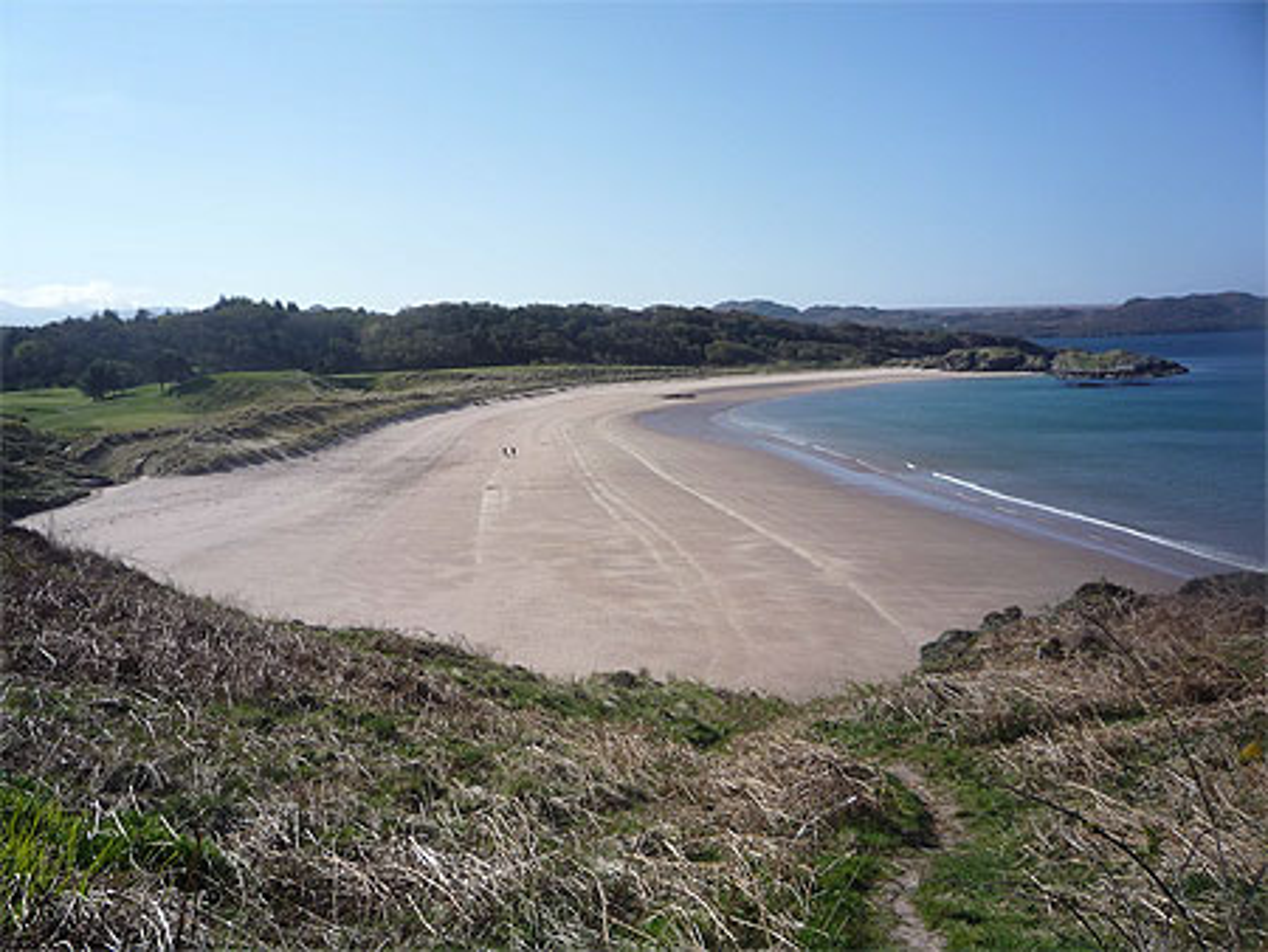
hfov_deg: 59.9
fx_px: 1100
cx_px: 634
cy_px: 476
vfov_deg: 46.8
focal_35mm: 30
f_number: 5.6
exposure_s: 1/400
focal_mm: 5.2
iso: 100
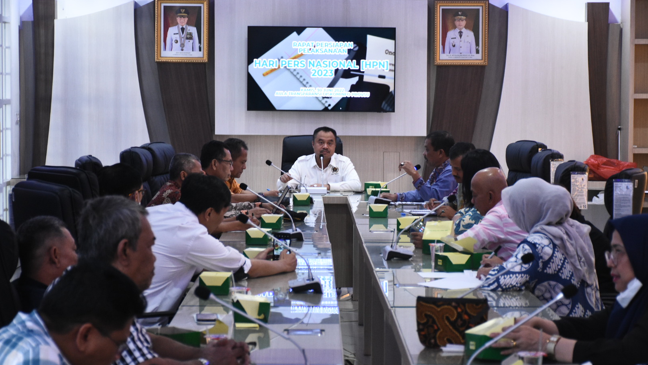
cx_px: 322
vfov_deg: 12.4
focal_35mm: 98
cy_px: 183
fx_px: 1684
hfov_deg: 21.8
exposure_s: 1/80
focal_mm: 62
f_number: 5
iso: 2000
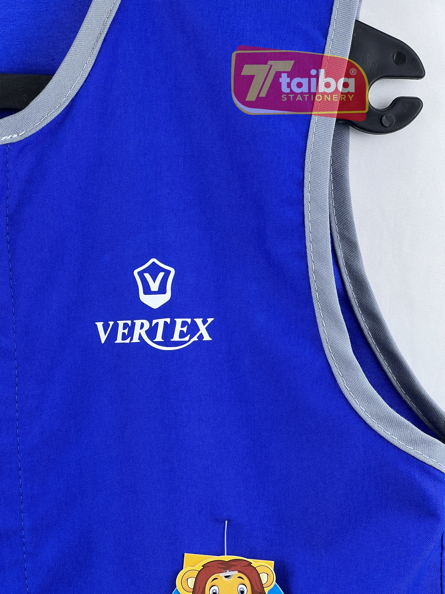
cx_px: 221
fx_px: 1337
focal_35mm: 78
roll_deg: +0.3
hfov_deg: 18.9
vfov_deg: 25.0
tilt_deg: -2.0
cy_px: 299
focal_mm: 9
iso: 64
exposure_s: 1/100
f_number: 2.8
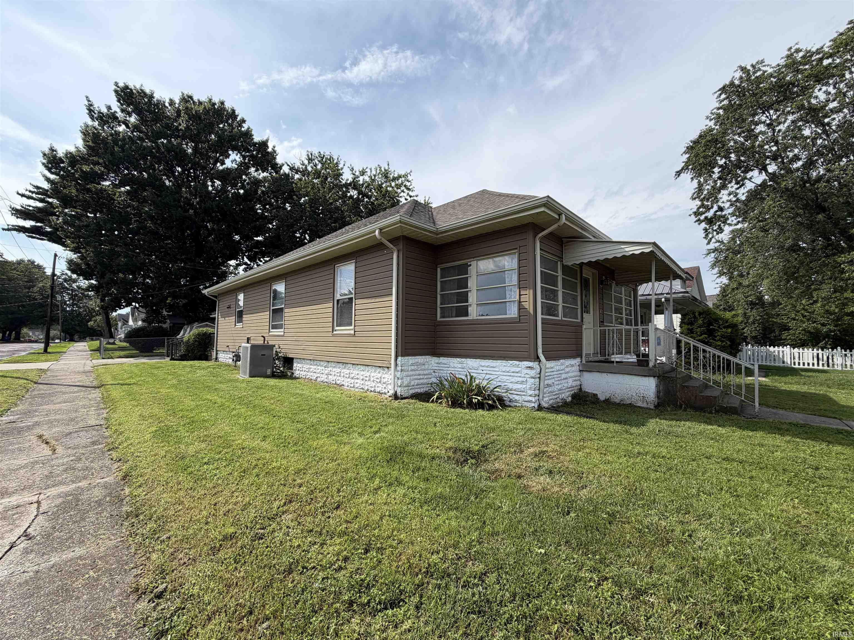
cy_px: 320
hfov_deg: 102.1
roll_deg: -0.2
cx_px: 427
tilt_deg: +4.0
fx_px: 345
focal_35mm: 14
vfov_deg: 85.7
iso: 20
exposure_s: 1/928
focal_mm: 2.22
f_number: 2.2
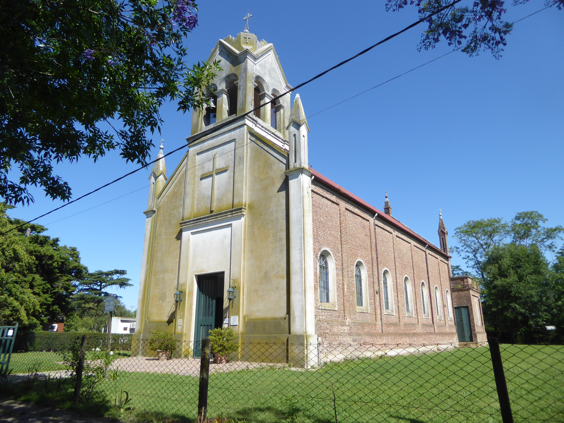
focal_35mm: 25
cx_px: 282
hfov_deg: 69.4
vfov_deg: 54.9
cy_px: 212
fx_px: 407
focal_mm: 4.3
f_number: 3.3
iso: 80
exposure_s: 1/800
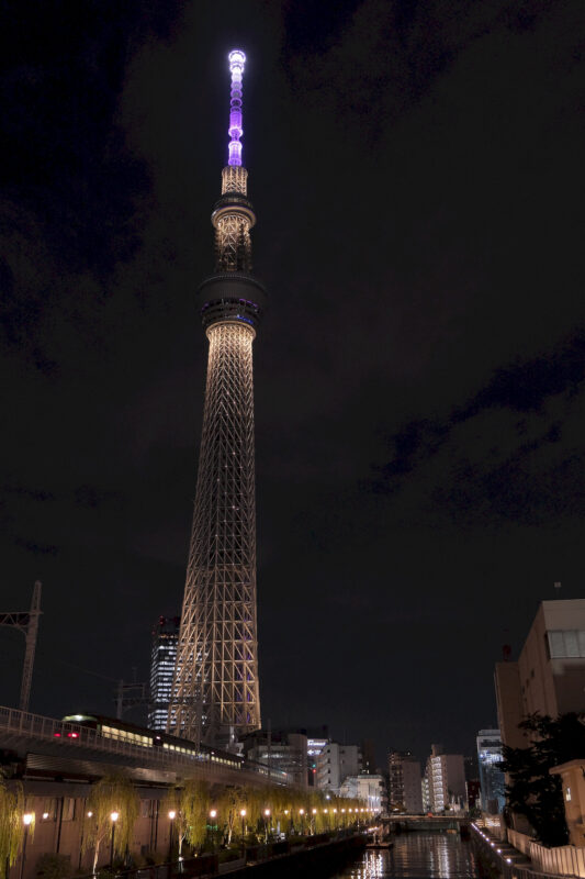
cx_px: 292
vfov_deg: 58.7
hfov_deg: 41.1
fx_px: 780
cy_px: 440
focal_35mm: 32
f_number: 3.6
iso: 640
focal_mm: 21.4
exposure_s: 1/15
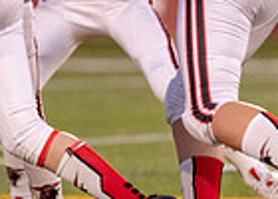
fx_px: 10154
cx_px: -12
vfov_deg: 1.1
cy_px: 5
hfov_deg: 1.6
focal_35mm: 1286
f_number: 2.8
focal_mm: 200
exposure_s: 1/1000
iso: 1600
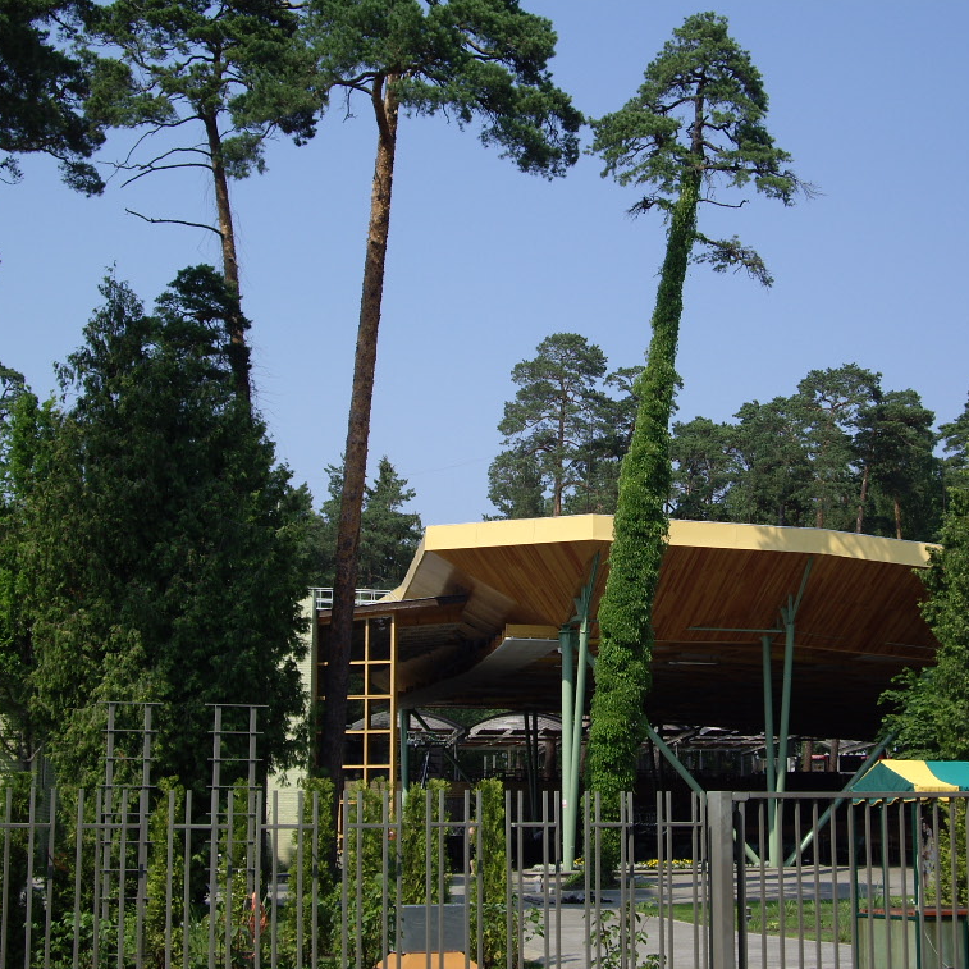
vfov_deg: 31.1
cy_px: 488
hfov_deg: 30.9
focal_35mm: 55
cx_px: 639
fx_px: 1742
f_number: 6.2
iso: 50
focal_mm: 9.6
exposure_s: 1/200
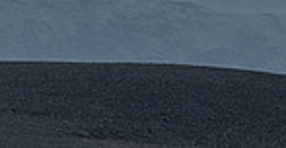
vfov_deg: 0.7
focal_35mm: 1674
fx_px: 12456
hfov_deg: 1.3
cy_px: -93
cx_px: 47
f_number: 6.3
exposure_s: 1/2000
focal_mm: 385
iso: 400
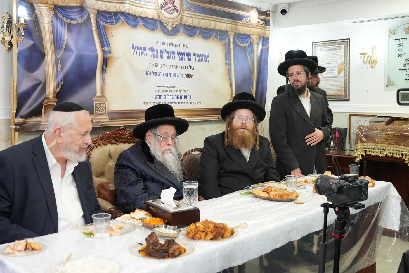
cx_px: 204
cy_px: 136
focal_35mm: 38
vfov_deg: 35.0
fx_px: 432
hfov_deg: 50.7
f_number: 3.5
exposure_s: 1/125
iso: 800
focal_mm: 25.5
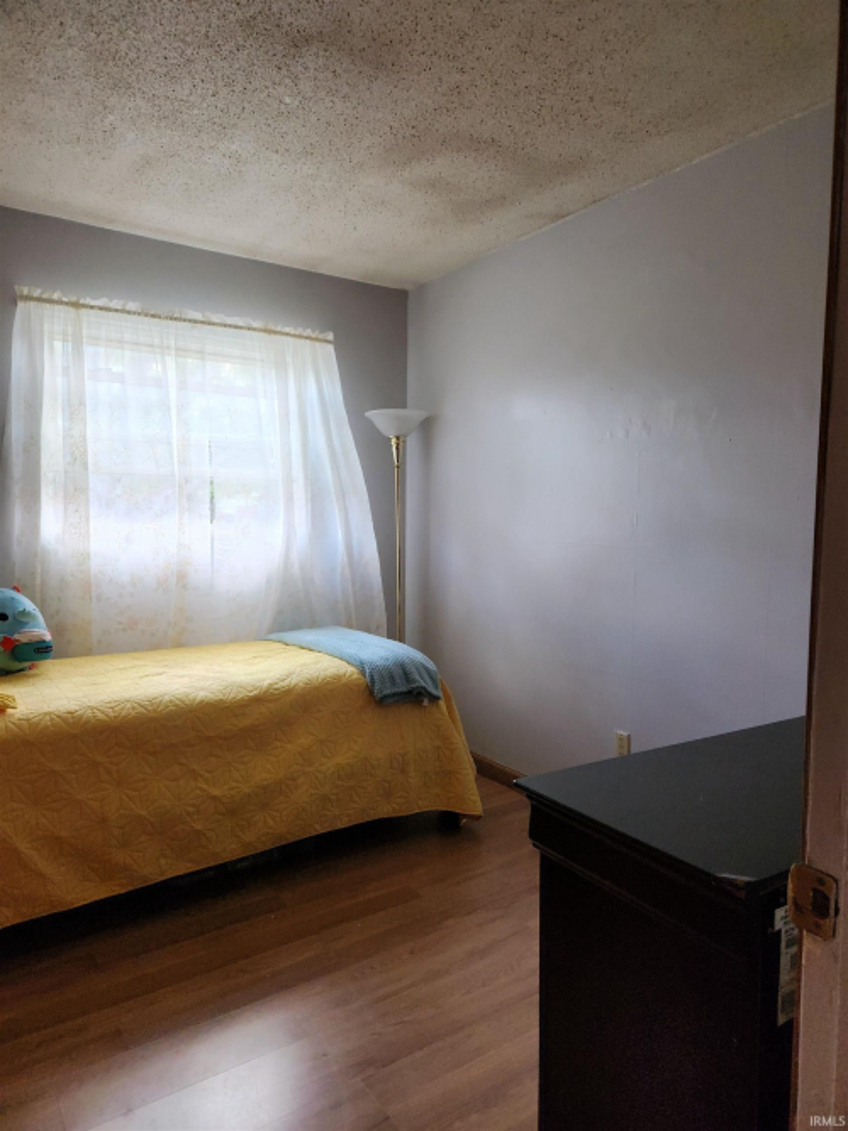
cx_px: 424
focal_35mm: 23
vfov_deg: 73.9
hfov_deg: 58.9
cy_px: 566
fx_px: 751
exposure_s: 1/60
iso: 200
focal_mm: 5.4
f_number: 1.8
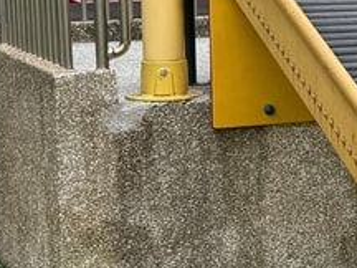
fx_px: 1464
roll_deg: +0.0
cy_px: 40
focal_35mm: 142
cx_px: 678
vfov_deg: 10.4
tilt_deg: -4.9
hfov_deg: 12.5
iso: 80
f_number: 1.78
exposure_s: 1/1151
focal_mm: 6.76
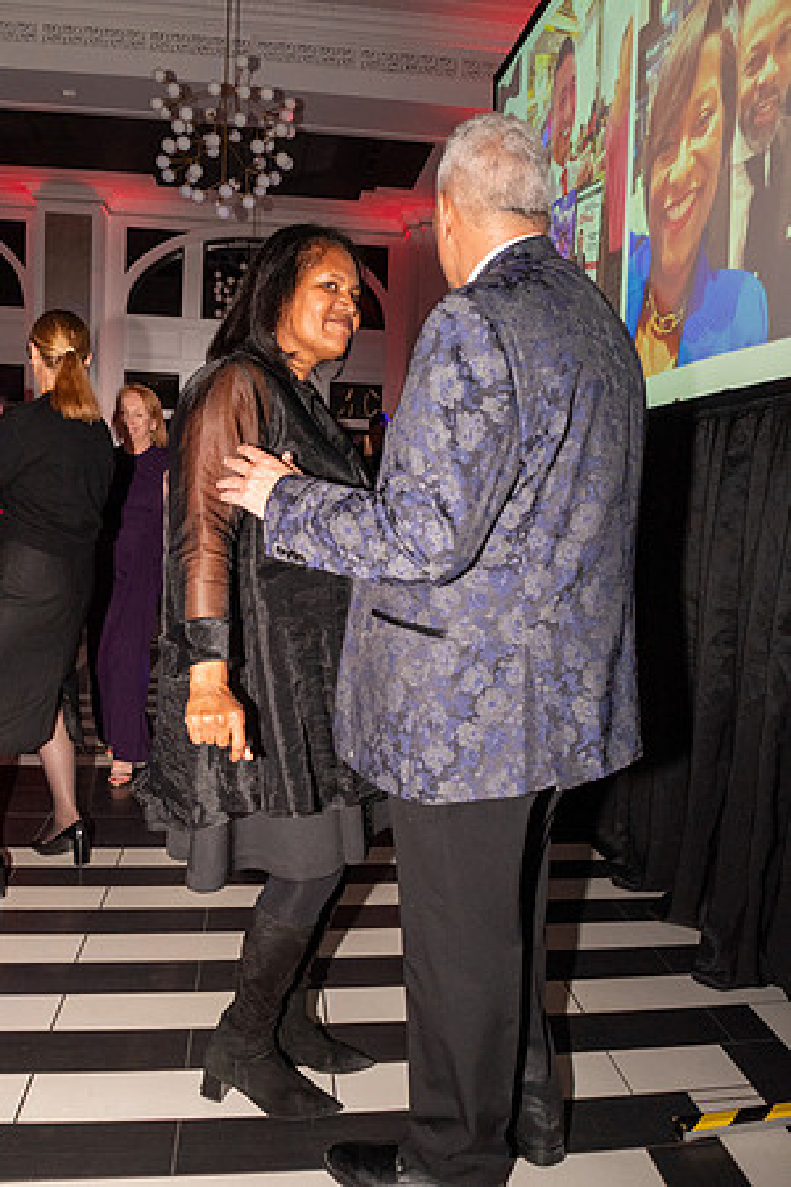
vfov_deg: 67.4
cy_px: 594
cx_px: 396
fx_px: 890
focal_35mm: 27
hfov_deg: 47.9
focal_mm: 18
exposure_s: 1/80
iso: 2000
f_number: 8
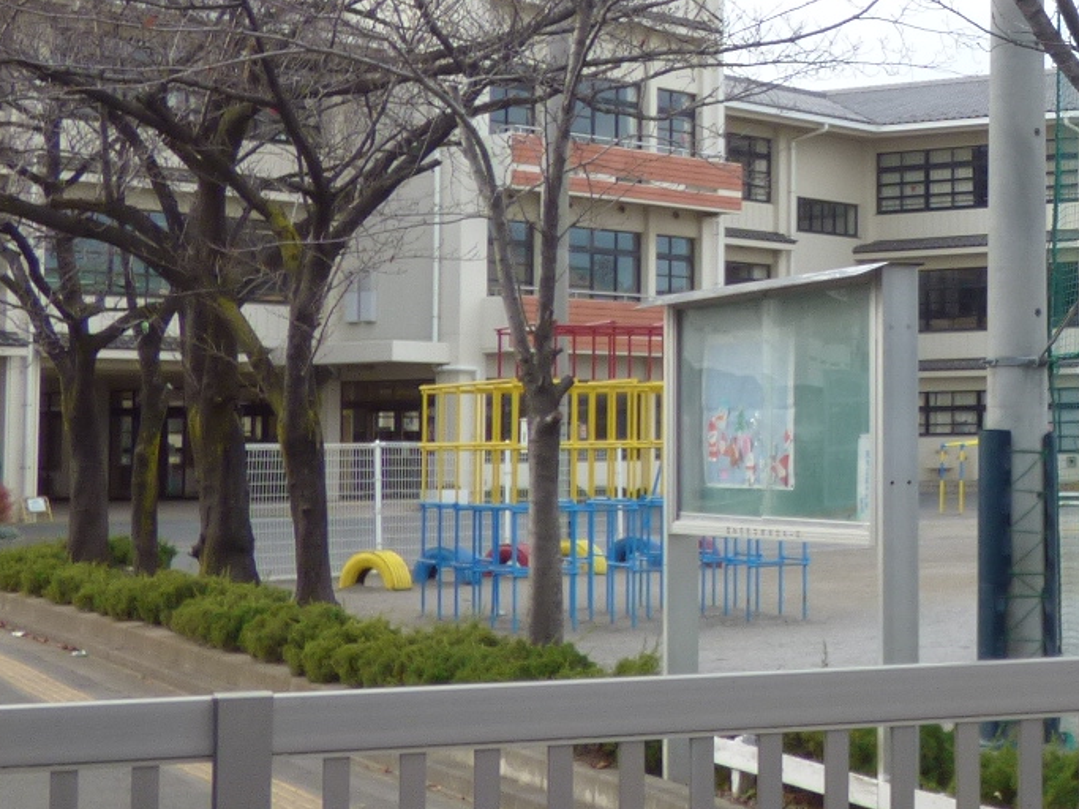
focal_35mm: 81
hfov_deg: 22.5
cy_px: 229
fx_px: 2524
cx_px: 1240
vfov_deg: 18.1
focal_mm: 4.83
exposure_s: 1/640
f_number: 3.2
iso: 100
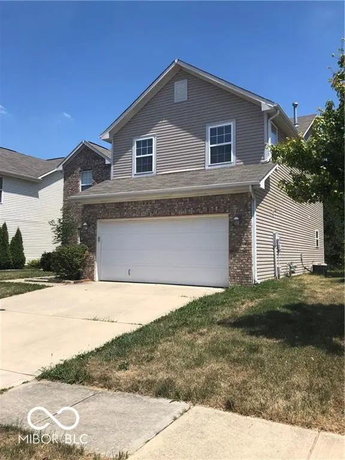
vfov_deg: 63.4
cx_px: 172
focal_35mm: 28
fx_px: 372
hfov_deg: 49.7
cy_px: 230
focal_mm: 3.99
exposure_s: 1/2525
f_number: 1.8
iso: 20
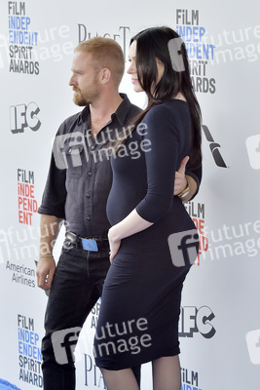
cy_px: 195
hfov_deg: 14.4
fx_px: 1028
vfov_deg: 21.5
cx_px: 130
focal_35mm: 95
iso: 500
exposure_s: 1/320
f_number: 6.3
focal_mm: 95
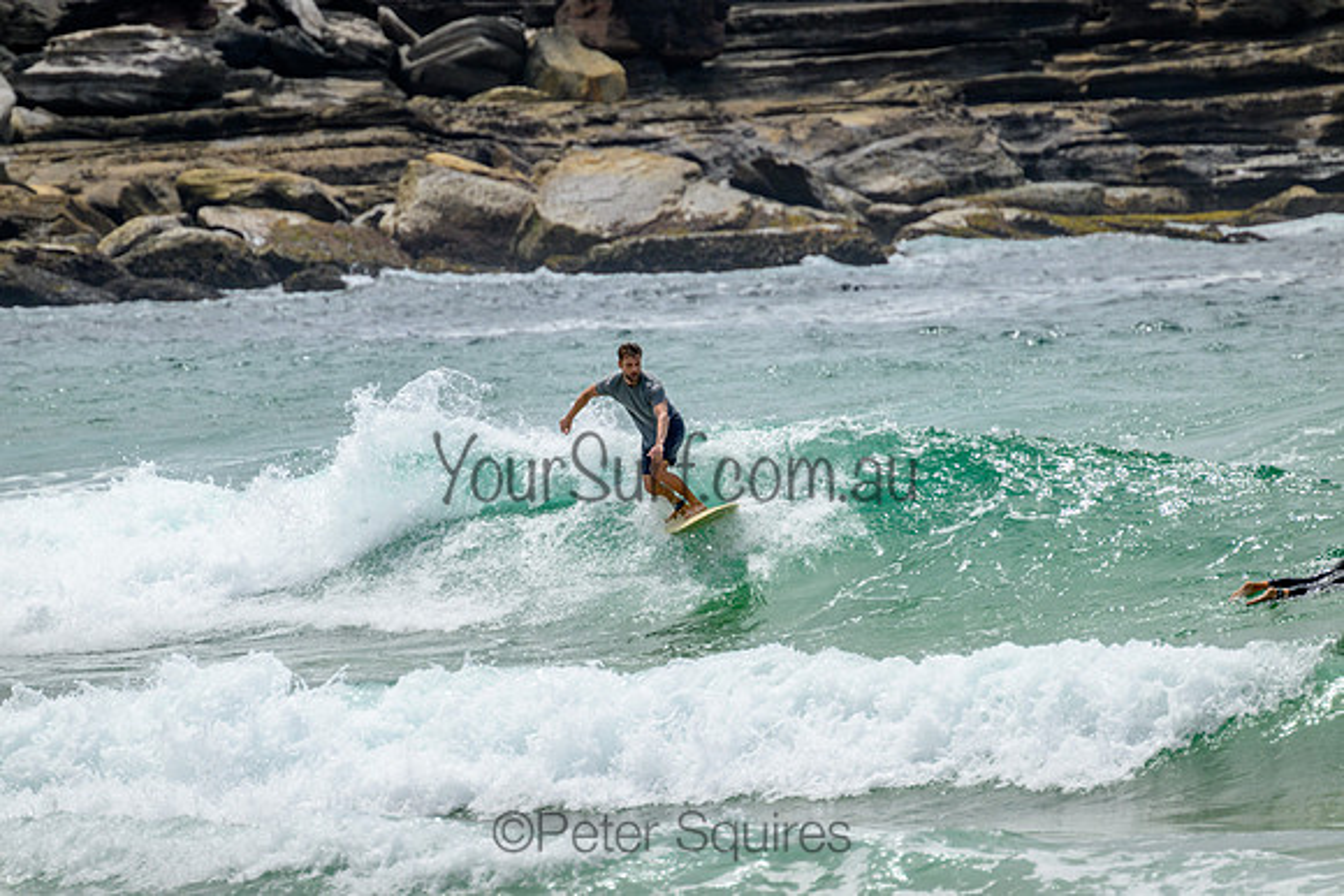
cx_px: 672
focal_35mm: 800
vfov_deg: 1.7
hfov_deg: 2.6
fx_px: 29872
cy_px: 448
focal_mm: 800
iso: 720
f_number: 11
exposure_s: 1/2000
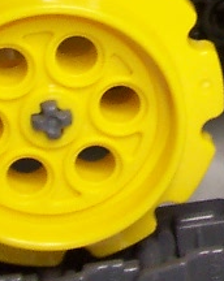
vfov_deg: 9.4
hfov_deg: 7.5
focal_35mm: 201
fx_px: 1670
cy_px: -98
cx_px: 384
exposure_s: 1/30
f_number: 2.8
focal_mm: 5.6
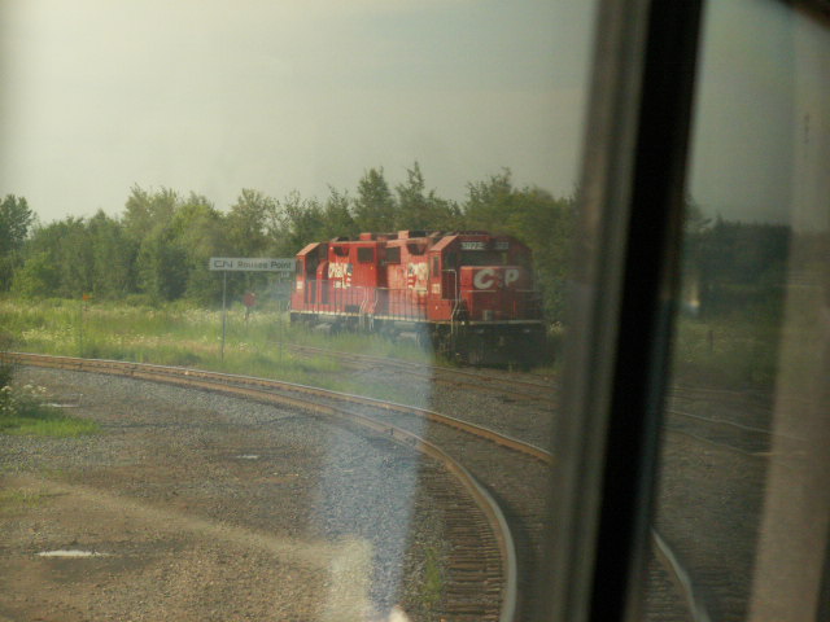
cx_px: 415
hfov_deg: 14.7
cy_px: 311
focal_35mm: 134
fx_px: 3213
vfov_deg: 11.1
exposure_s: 1/125
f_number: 4
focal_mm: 21.93
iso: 125
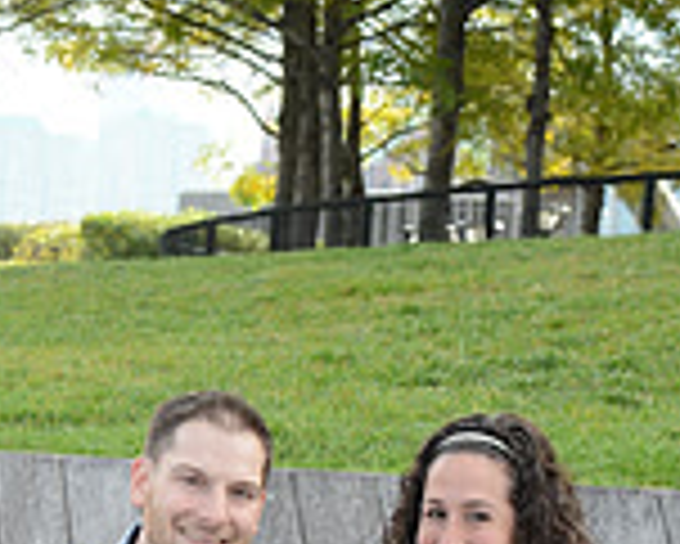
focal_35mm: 198
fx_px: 3987
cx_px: 72
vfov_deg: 7.7
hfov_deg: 9.7
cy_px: 829
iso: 250
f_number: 8
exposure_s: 1/100
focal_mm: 55
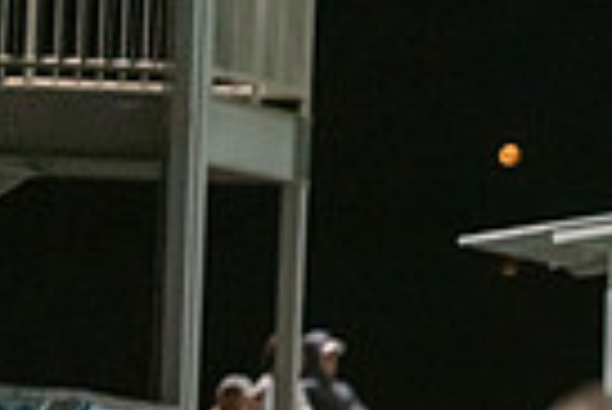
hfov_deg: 2.4
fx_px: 14465
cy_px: 836
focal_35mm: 850
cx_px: 1287
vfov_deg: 1.6
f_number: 2.8
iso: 3200
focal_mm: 200
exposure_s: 1/500
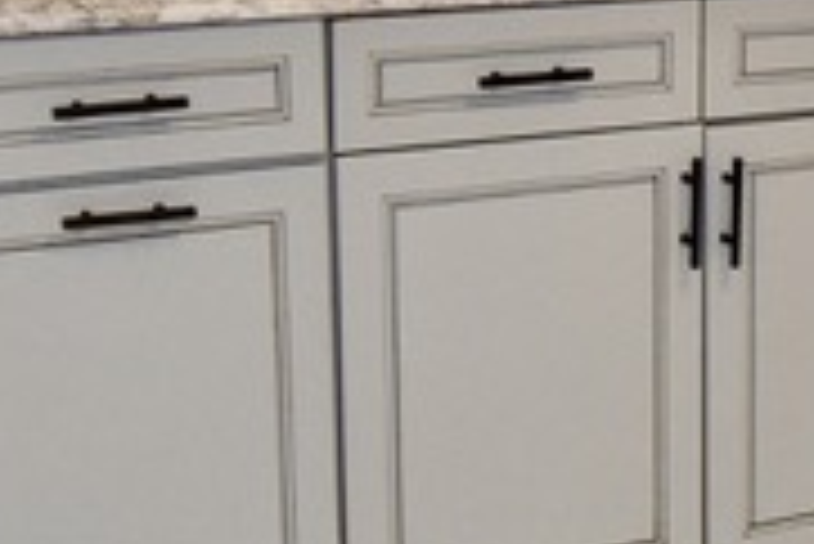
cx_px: 1178
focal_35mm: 117
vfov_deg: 11.7
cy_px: 189
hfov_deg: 16.2
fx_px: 2648
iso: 800
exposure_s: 1/125
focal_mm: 13
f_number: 5.6
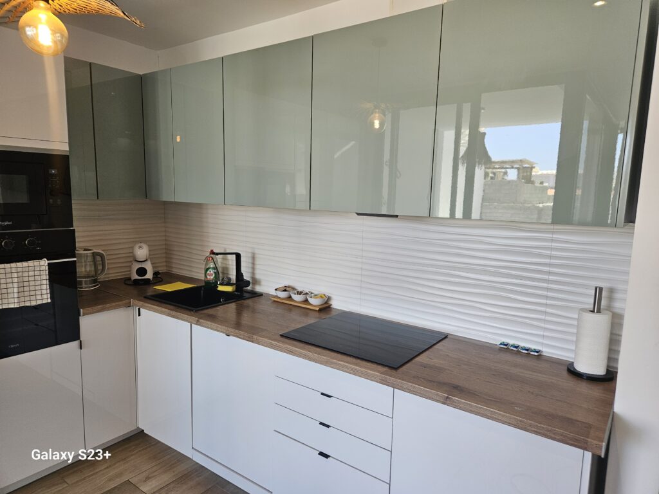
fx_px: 438
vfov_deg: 58.9
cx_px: 330
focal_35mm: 23
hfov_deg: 73.9
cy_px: 247
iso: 64
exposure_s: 1/100
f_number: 1.8
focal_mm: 5.4
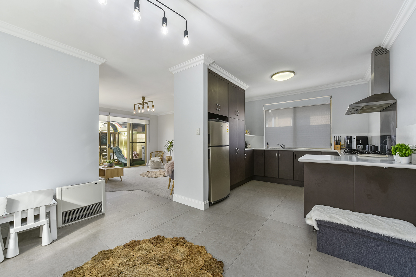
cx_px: 208
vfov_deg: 81.3
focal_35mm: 14
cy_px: 138
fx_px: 162
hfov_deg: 104.2
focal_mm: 14
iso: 125
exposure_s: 1/4
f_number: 11
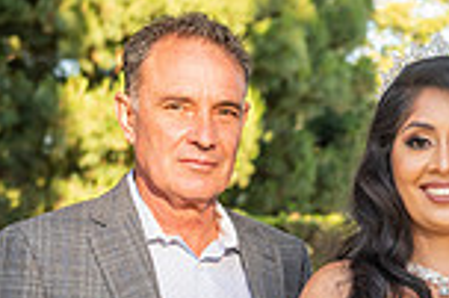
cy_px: 441
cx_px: 490
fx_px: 2766
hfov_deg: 9.2
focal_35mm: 222
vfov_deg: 6.1
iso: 400
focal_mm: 58
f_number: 5.6
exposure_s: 1/200
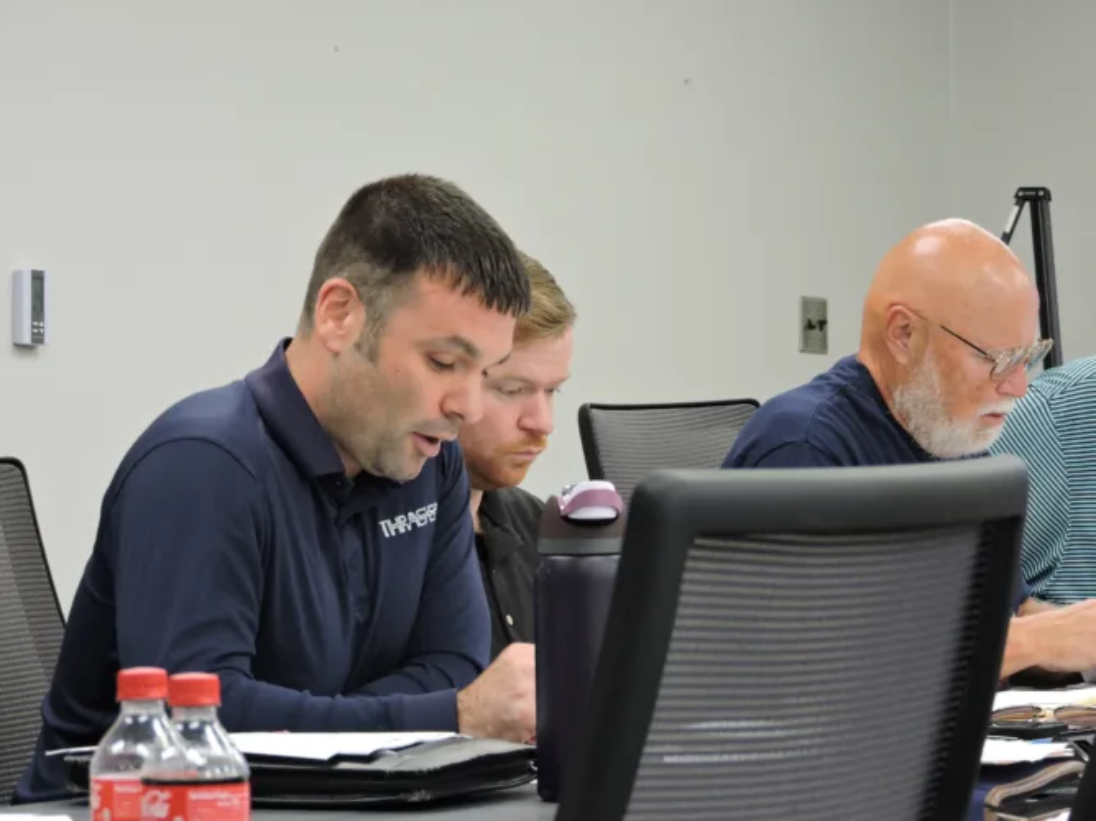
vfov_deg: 8.7
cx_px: 548
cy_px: 410
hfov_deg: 11.6
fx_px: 5382
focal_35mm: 170
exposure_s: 1/40
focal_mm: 30.3
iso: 400
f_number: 4.5
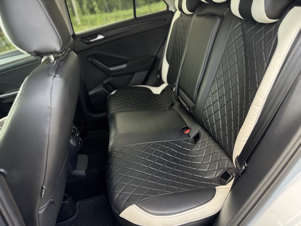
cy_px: 113
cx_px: 150
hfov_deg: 71.6
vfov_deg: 56.8
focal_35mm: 24
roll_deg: +12.4
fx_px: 209
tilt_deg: -27.8
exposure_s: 1/121
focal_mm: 6.76
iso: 80
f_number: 1.78
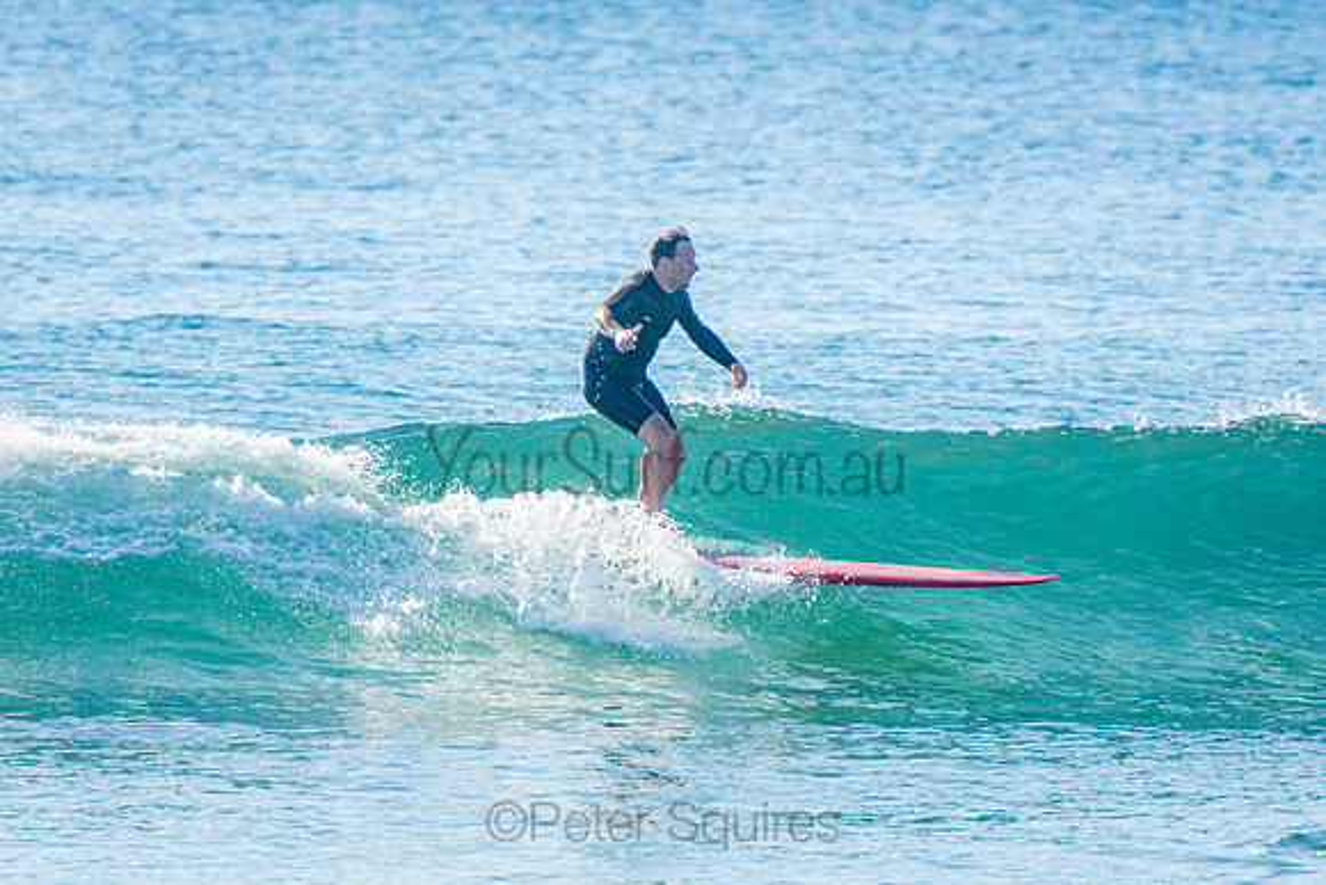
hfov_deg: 3.4
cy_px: 442
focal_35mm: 600
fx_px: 22104
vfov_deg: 2.3
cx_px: 663
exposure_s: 1/1250
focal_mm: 400
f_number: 5.6
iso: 320
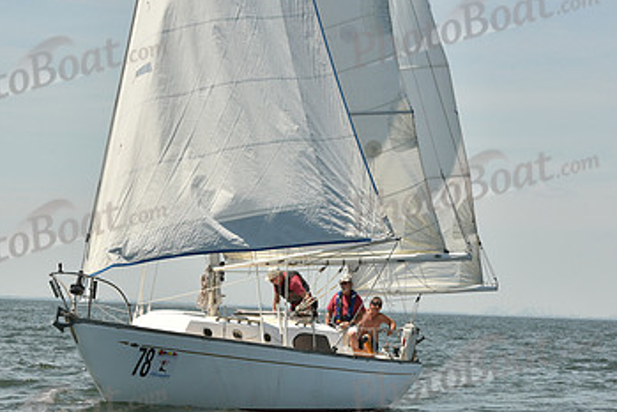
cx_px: 260
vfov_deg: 8.4
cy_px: 303
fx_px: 2795
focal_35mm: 163
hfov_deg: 12.6
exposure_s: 1/1600
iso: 320
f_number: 8
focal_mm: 98
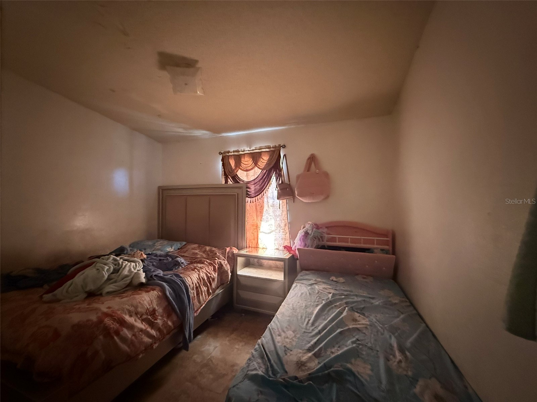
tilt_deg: +0.9
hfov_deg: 102.1
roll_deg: +0.4
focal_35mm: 14
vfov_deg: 85.7
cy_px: 201
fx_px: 217
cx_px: 268
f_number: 2.2
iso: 1250
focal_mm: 2.22
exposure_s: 1/42
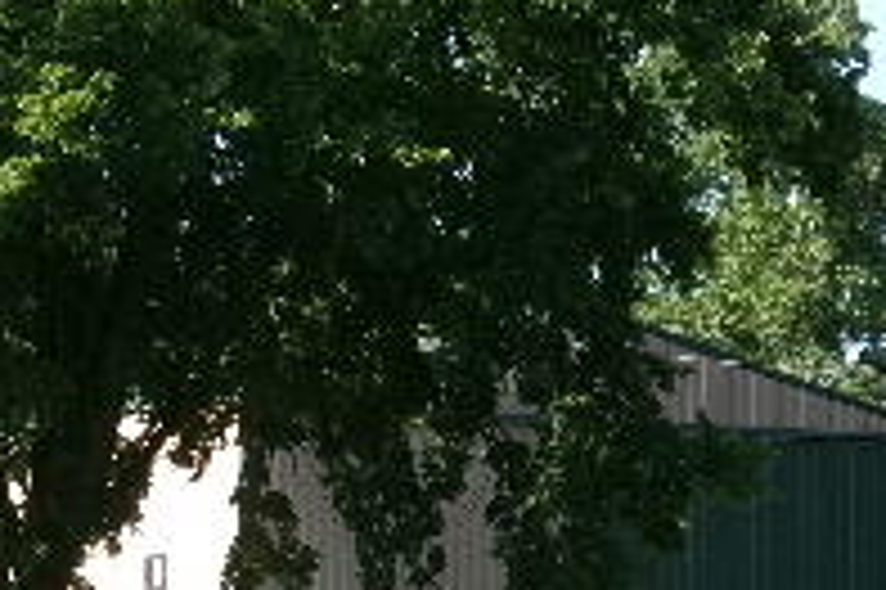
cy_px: 383
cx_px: 499
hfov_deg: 12.7
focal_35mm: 162
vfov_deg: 8.5
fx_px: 3984
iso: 100
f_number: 4.2
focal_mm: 8.5
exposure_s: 1/240
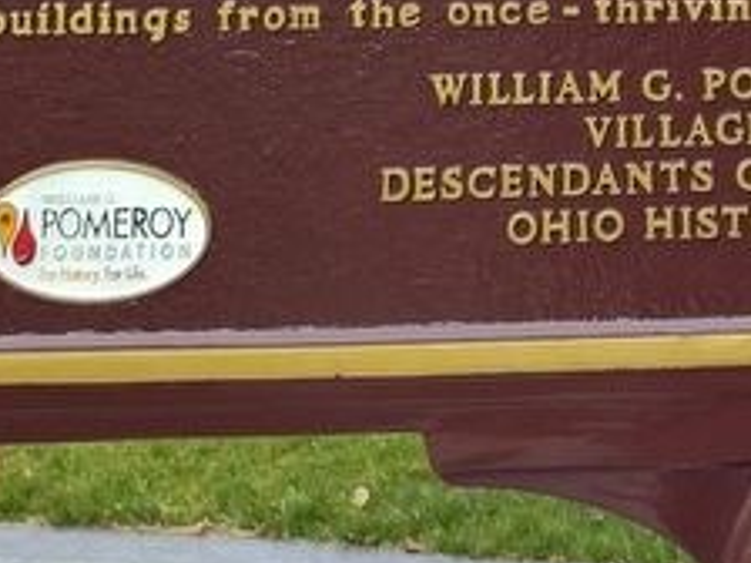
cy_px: -426
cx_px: 872
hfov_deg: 22.2
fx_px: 1779
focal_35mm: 82
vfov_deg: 15.6
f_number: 1.8
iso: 100
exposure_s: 1/329
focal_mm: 5.56
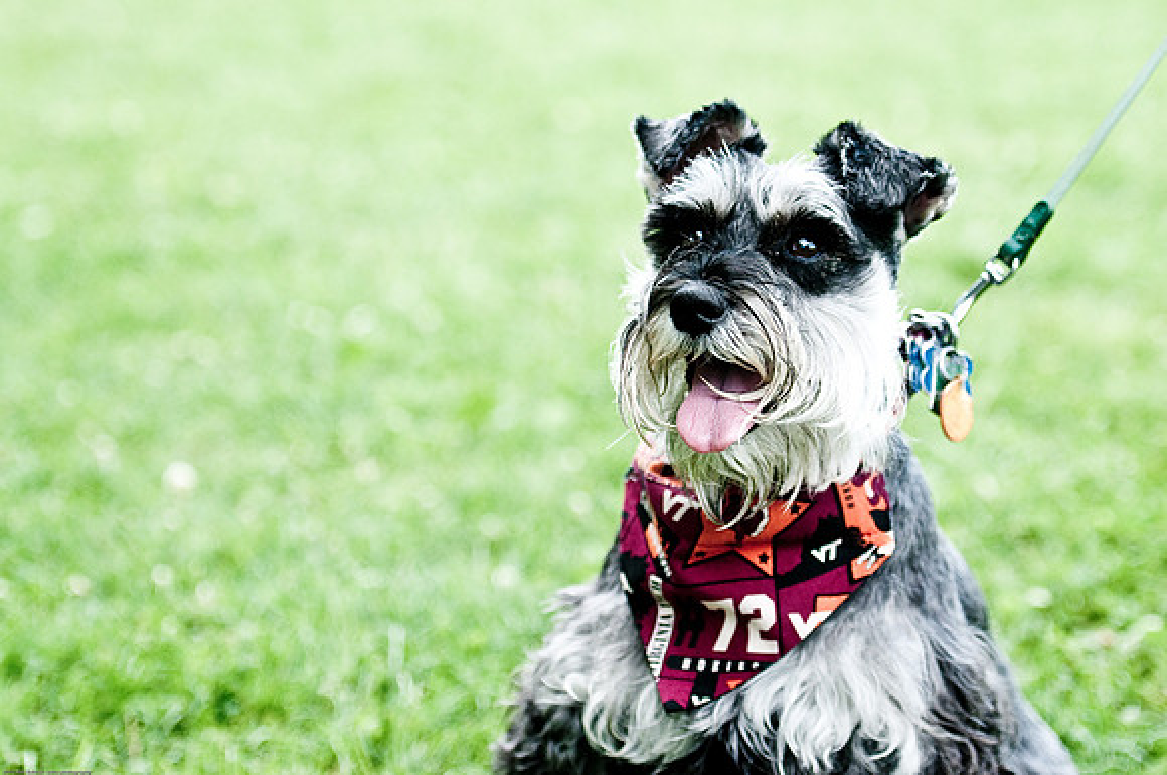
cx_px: 584
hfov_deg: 19.5
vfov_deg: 13.0
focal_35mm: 105
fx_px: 3399
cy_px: 388
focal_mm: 70
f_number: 2.8
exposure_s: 1/800
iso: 200
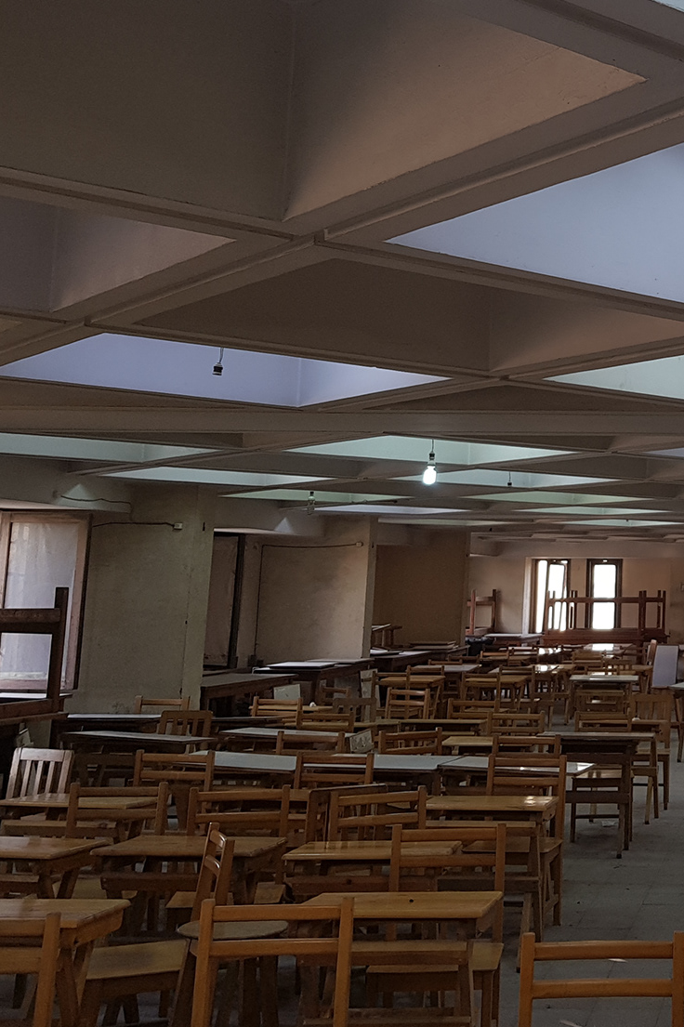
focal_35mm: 47
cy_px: 387
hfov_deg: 25.9
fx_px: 1340
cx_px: 802
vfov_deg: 41.6
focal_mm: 4.2
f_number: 1.7
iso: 50
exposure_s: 1/50
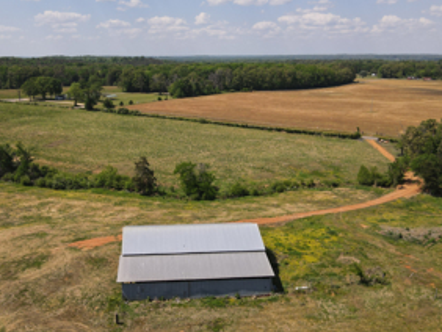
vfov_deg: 41.8
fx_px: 435
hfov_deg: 53.7
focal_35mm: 34
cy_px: 144
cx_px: 188
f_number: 2.8
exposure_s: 1/60
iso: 100
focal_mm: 4.5
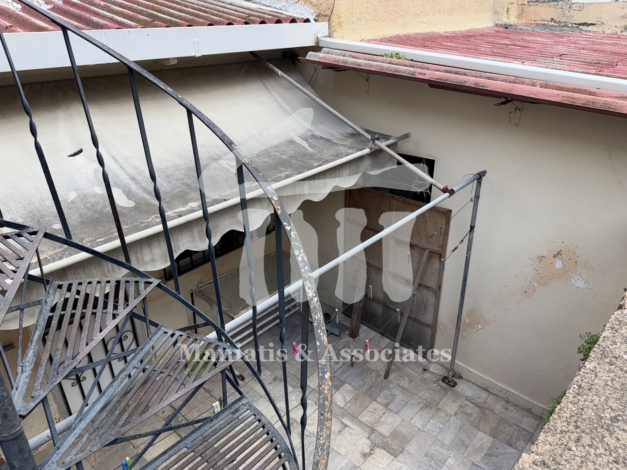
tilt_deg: -26.6
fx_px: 435
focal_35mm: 24
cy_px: 235
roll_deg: +0.6
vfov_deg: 56.8
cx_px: 314
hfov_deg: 71.6
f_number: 1.78
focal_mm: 6.76
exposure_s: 1/2000
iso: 50
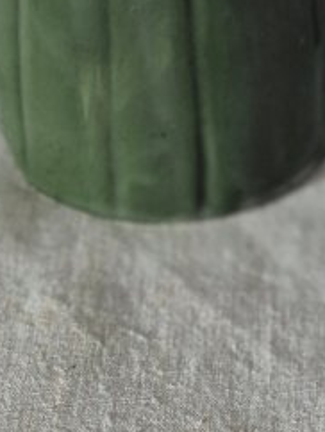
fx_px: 1425
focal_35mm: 114
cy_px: -346
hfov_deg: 12.1
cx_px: 550
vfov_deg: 15.0
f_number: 1.8
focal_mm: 5.4
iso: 320
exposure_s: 1/100
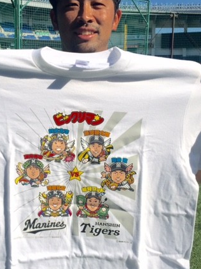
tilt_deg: -7.3
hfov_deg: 32.7
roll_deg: -1.3
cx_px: 78
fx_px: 341
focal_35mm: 44
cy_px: 110
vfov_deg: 42.8
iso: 32
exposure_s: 1/3300
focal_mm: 4.15
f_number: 2.2
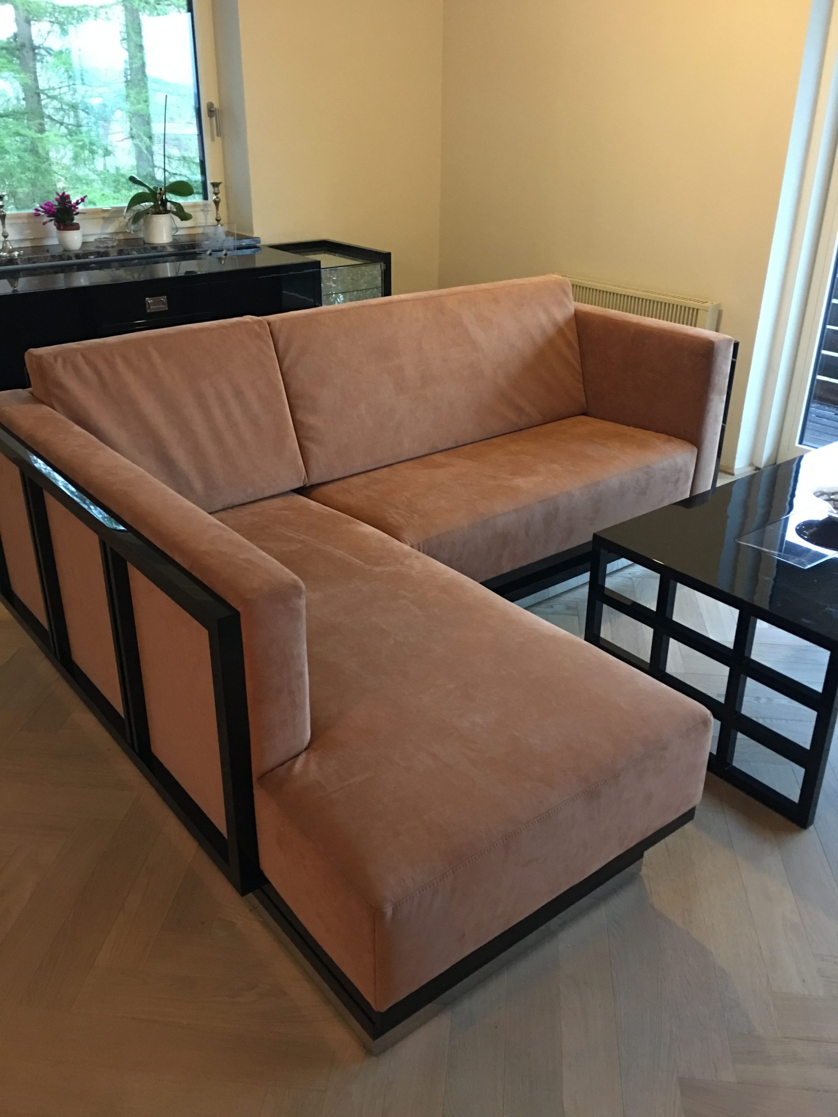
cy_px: 558
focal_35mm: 29
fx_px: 936
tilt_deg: -26.3
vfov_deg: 61.7
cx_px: 419
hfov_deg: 48.2
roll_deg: -0.7
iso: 160
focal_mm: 4.15
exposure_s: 1/8
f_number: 2.2
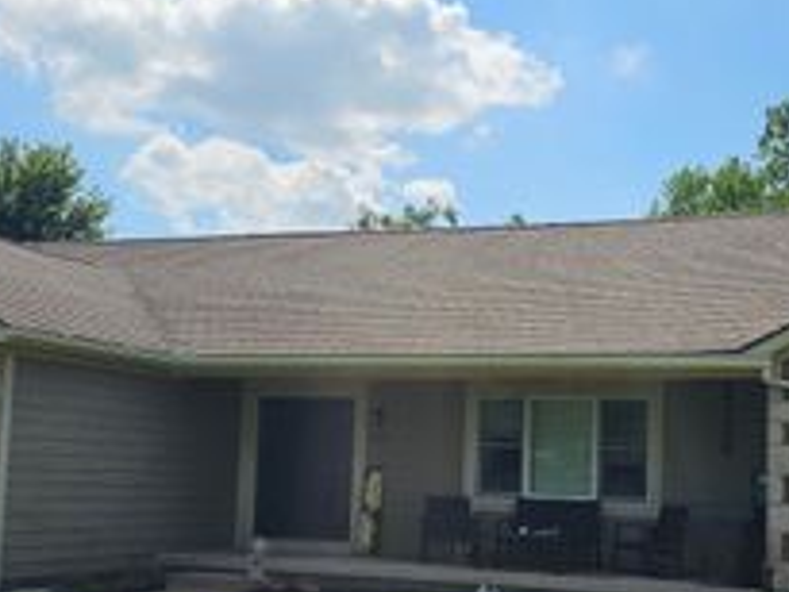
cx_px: 481
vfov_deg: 26.0
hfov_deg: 34.2
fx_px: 1277
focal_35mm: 56
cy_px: 382
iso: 10
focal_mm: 6.3
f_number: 1.7
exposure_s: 1/1610
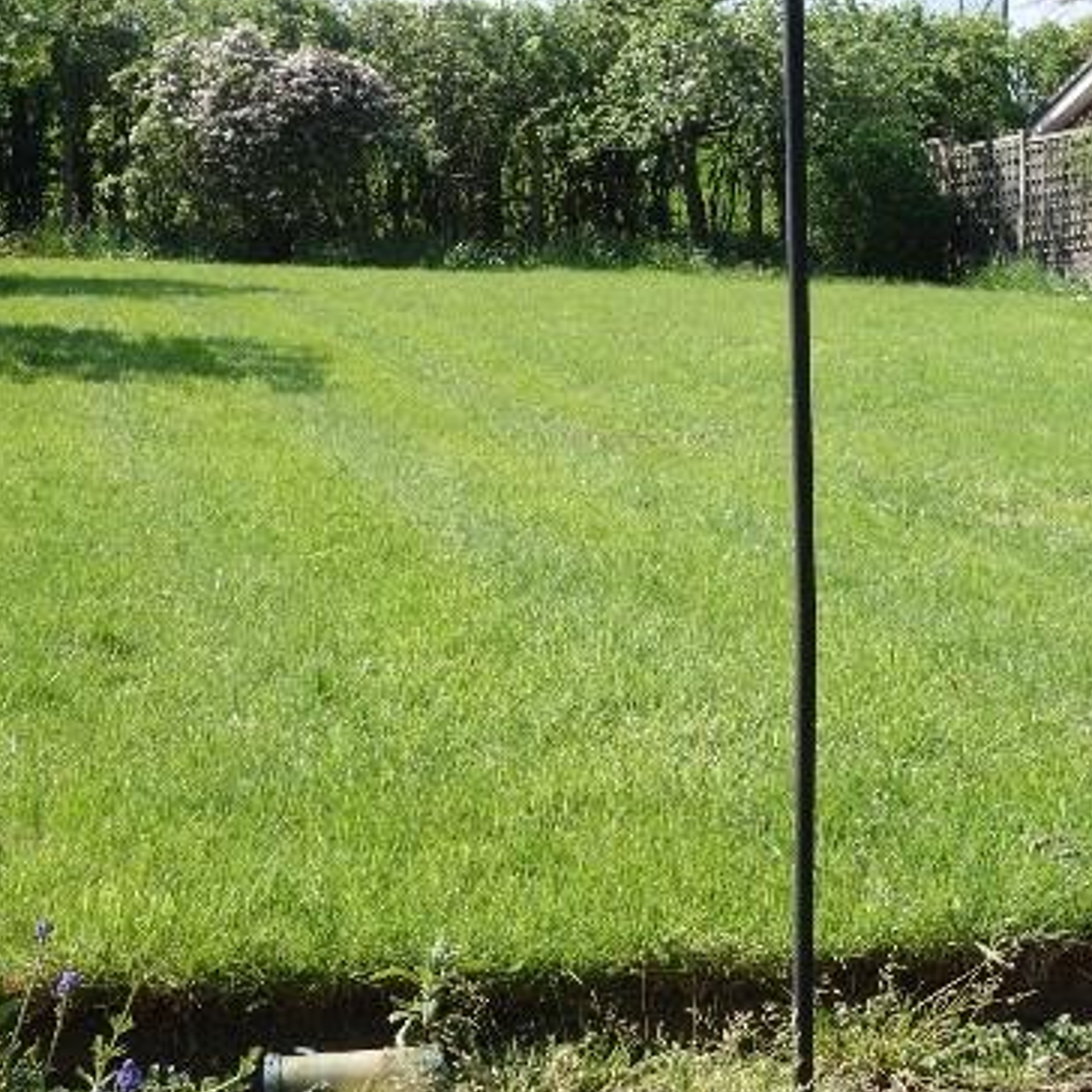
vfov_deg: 25.5
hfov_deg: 25.5
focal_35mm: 67
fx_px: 2391
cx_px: 804
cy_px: 304
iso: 125
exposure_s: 1/250
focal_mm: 10.4
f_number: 5.6
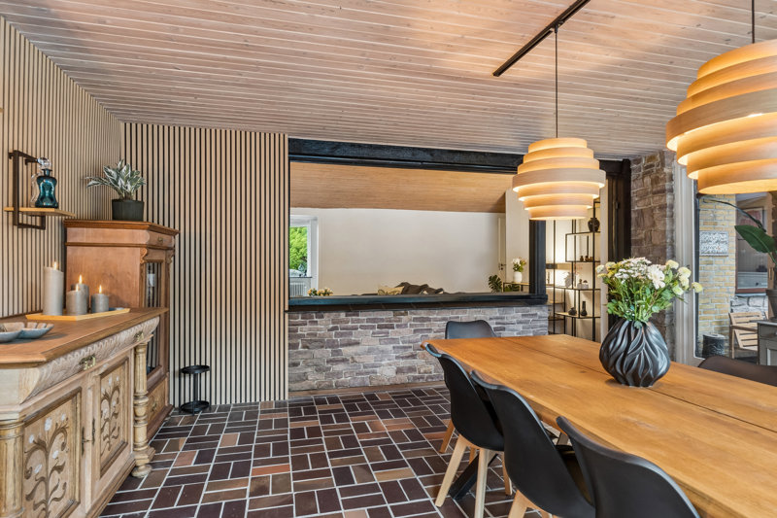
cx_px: 388
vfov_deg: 59.5
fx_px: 453
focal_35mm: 21
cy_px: 259
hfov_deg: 81.2
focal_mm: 14
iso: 200
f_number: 8
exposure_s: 2
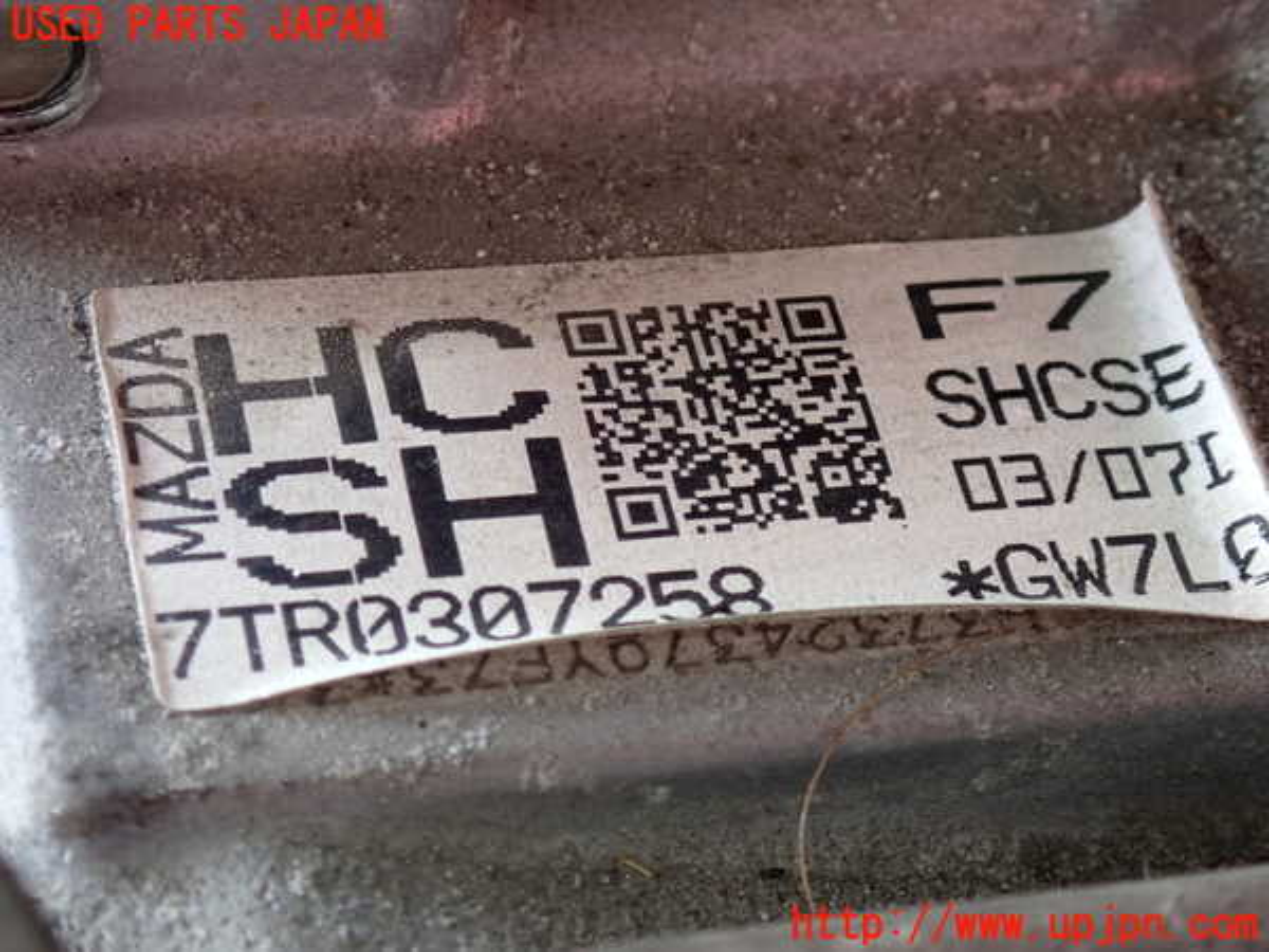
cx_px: 634
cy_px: 476
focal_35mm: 100
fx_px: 3666
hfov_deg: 19.6
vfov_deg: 14.8
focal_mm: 18
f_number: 4.9
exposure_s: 1/60
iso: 800
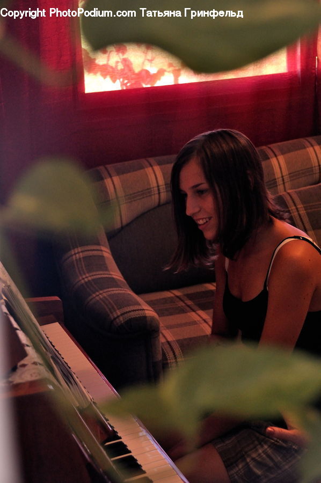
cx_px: 160
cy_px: 242
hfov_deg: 18.1
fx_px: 1005
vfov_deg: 27.0
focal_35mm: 75
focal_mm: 50
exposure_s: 1/60
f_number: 4.8
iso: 800
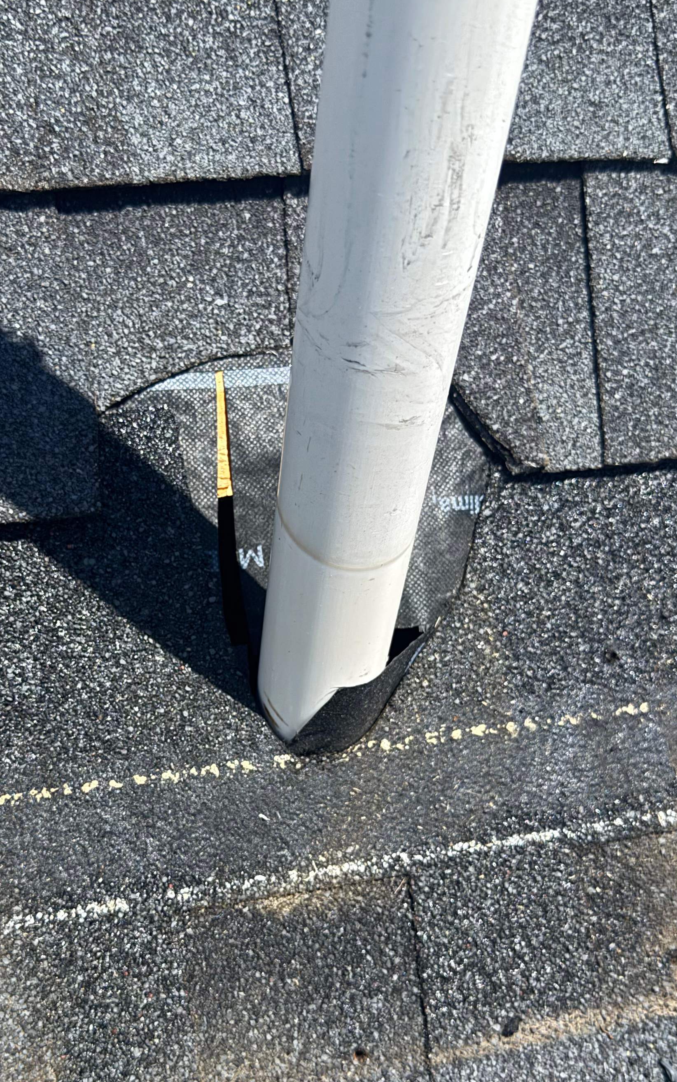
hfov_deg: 32.6
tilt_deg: -48.5
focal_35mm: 39
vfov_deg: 50.3
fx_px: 1151
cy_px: 609
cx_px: 247
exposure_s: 1/3279
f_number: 1.78
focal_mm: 6.76
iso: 80
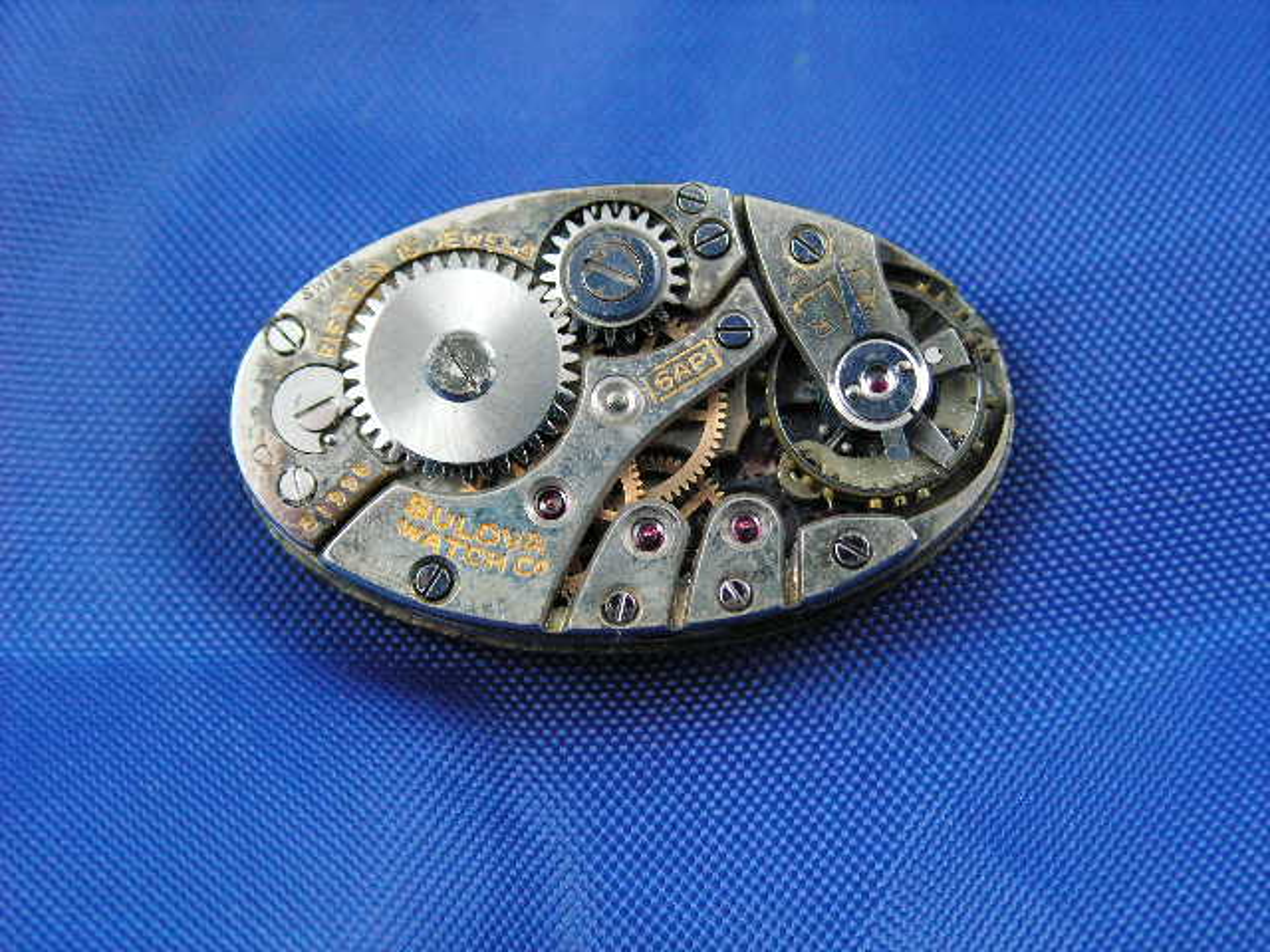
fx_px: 2825
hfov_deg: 25.3
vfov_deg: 19.1
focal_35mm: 77
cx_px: 635
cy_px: 476
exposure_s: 1/40
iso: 160
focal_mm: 12.9
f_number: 3.3
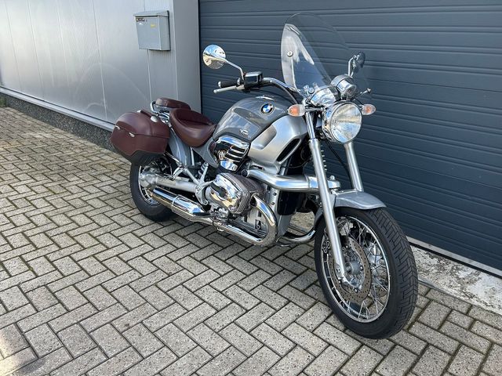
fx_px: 377
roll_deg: -1.1
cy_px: 188
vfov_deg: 53.1
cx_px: 251
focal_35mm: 26
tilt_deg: -21.3
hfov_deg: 67.3
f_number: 1.5
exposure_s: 1/859
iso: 50
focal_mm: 5.7
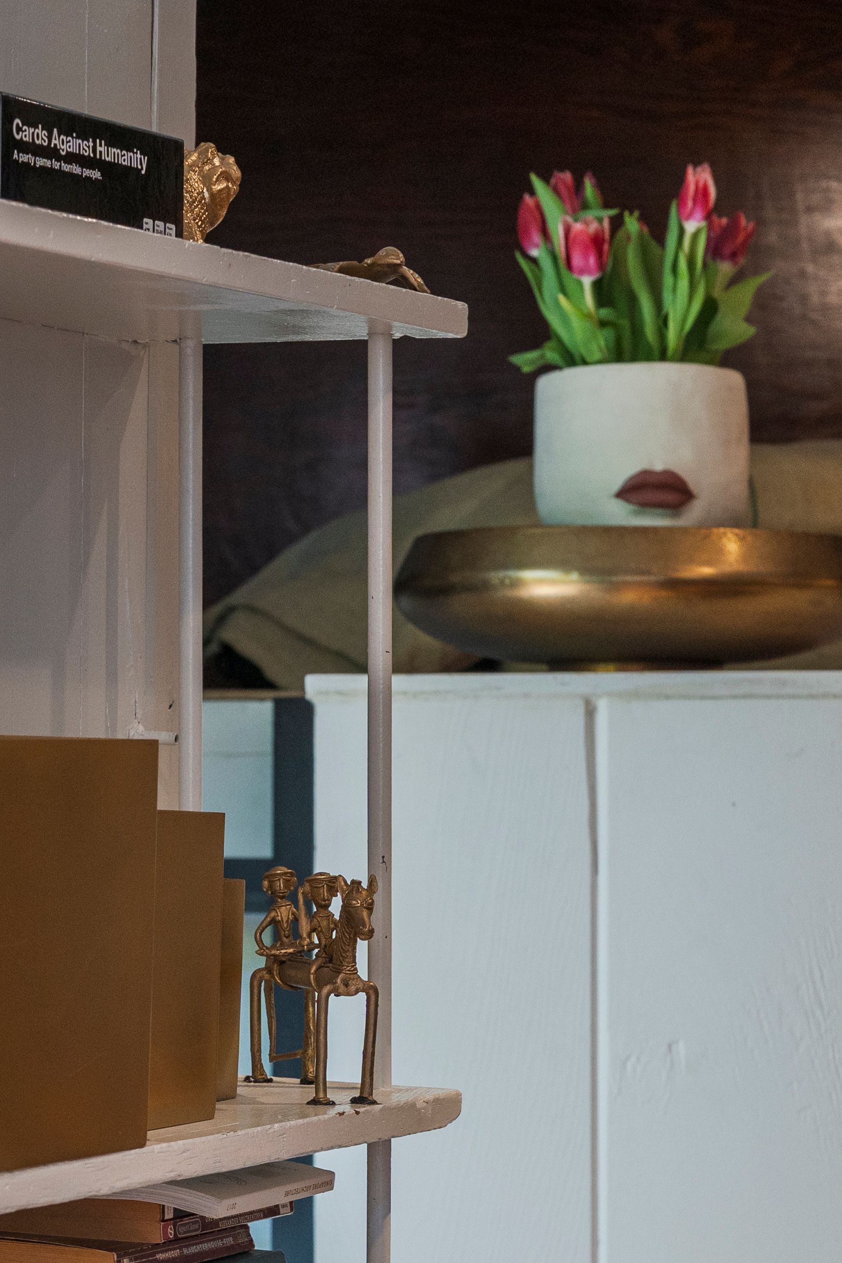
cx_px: 260
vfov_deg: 14.8
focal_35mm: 138
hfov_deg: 9.9
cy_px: 1006
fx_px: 4840
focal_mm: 50
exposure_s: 1/30
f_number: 5.6
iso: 400
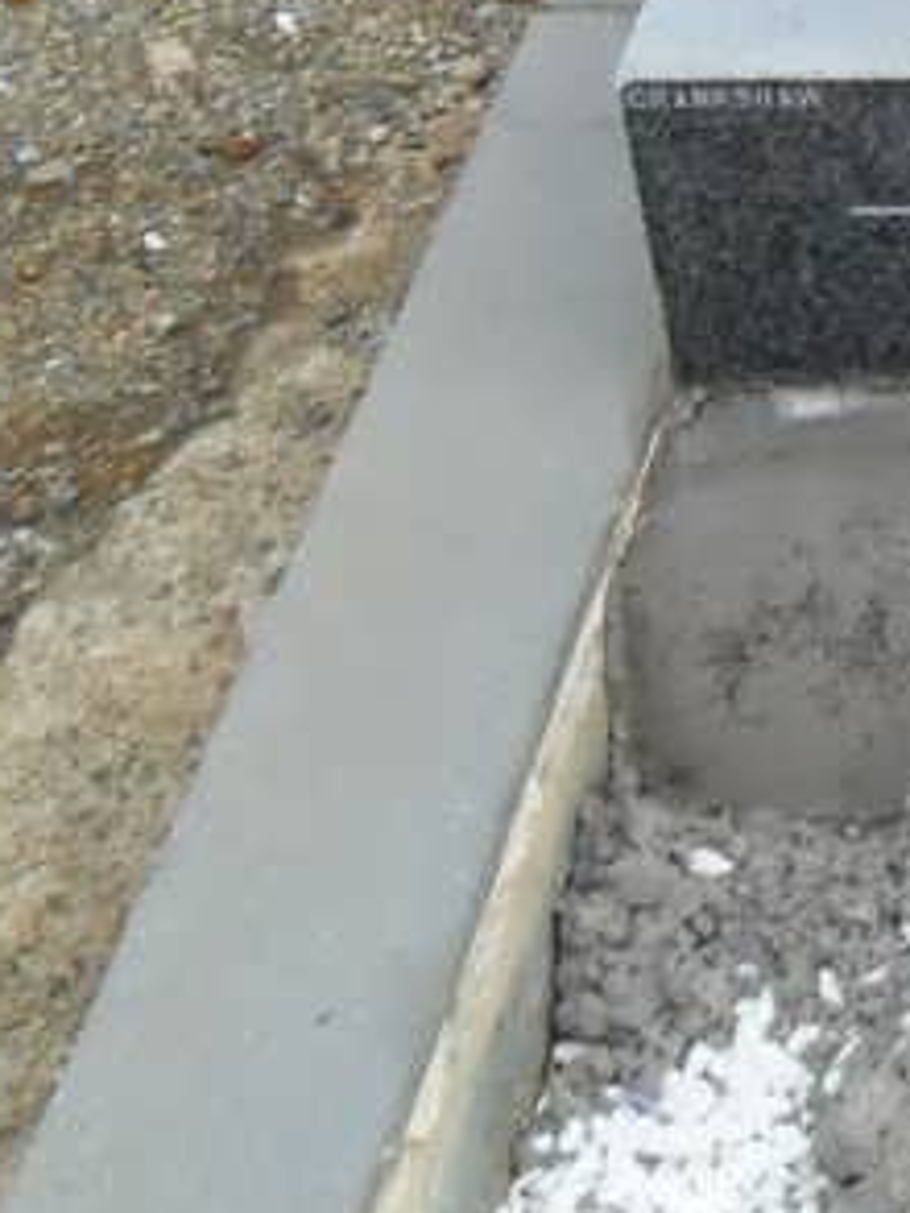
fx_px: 4588
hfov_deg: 10.5
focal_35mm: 131
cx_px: 1766
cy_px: -319
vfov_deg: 14.5
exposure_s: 1/125
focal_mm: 5.7
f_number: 3.7
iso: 100
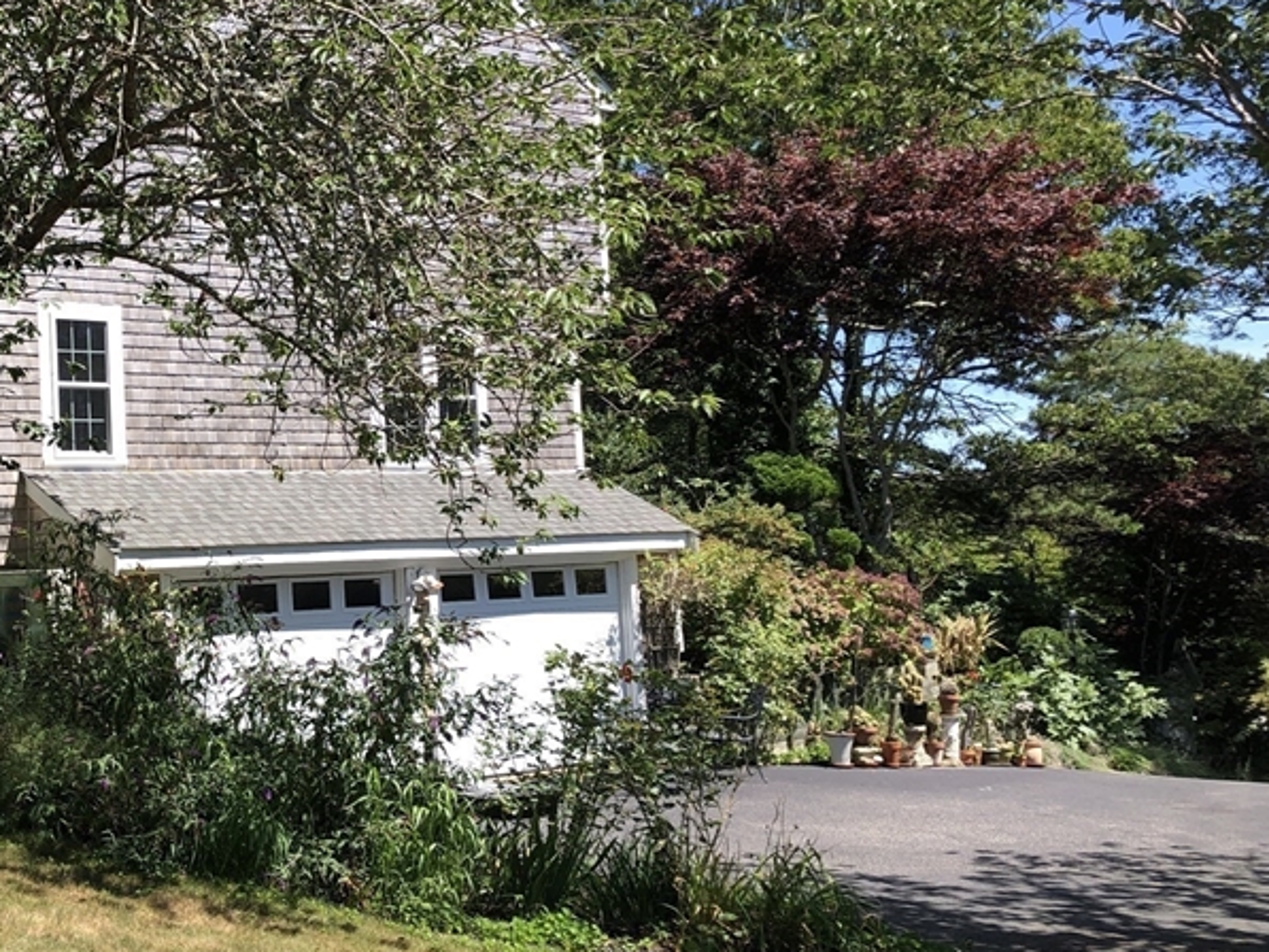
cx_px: 196
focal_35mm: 48
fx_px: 1760
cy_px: 402
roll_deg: +1.2
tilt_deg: +7.0
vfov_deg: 30.2
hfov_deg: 37.7
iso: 20
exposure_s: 1/838
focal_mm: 4
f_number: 1.8
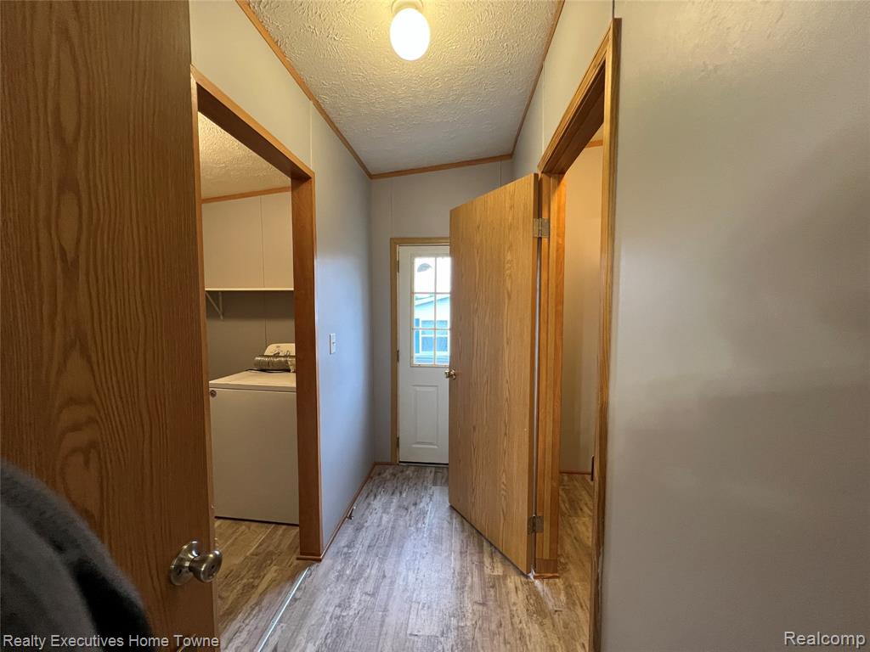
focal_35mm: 13
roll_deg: -0.1
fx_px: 327
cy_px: 326
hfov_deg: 106.2
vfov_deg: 89.9
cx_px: 435
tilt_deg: -4.2
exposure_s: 1/60
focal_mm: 1.57
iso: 320
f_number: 1.8
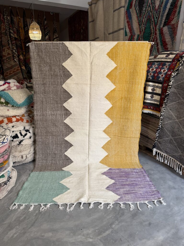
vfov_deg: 71.6
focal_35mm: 24
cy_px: 123
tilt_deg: -15.7
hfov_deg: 56.8
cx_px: 92
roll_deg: -0.3
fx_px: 170
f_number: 1.78
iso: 80
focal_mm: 6.76
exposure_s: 1/329
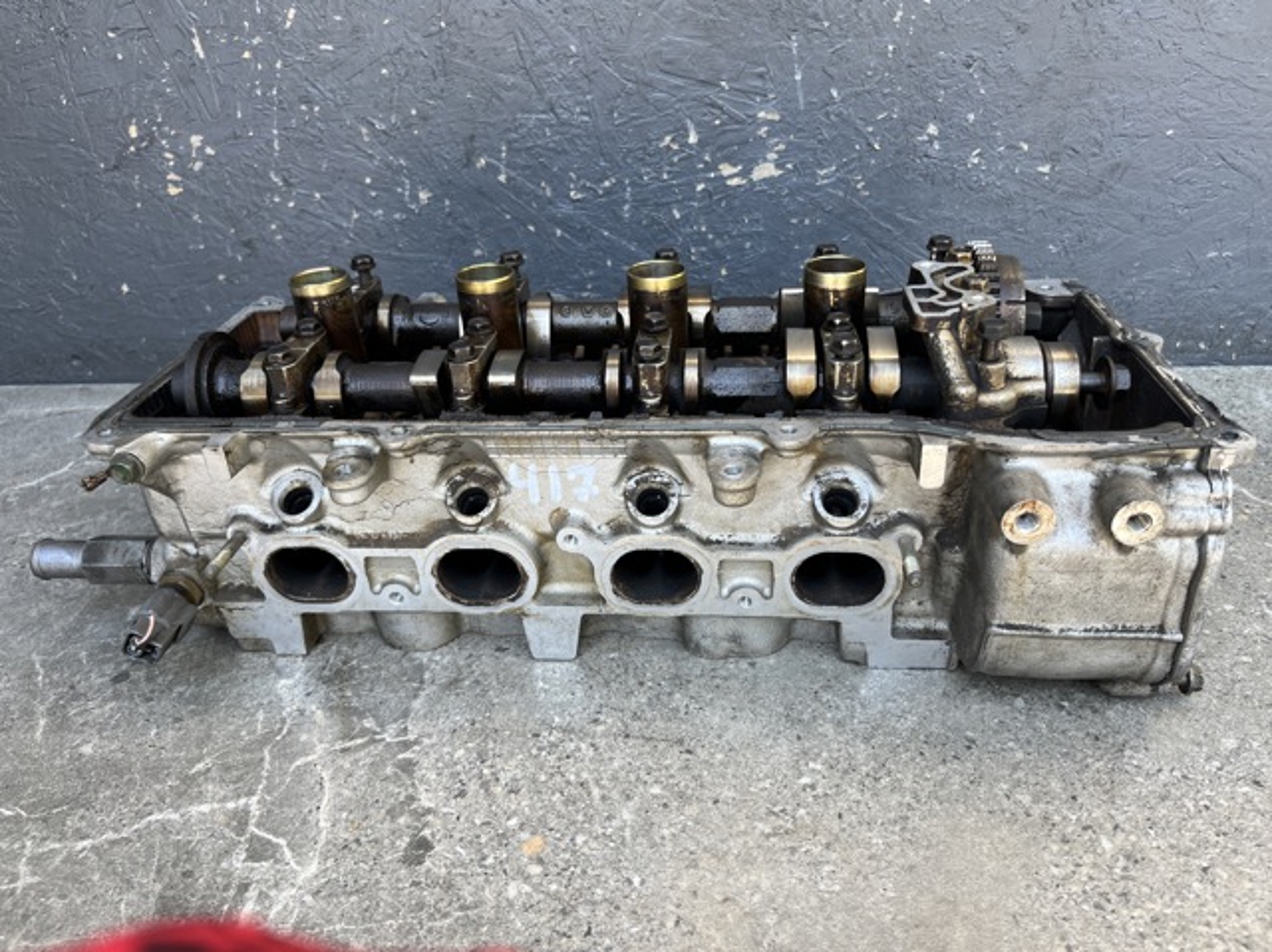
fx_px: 955
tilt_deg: -27.1
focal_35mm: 26
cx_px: 636
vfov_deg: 53.0
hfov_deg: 67.3
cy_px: 476
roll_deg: +2.2
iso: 40
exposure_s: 1/159
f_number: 1.6
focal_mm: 5.1
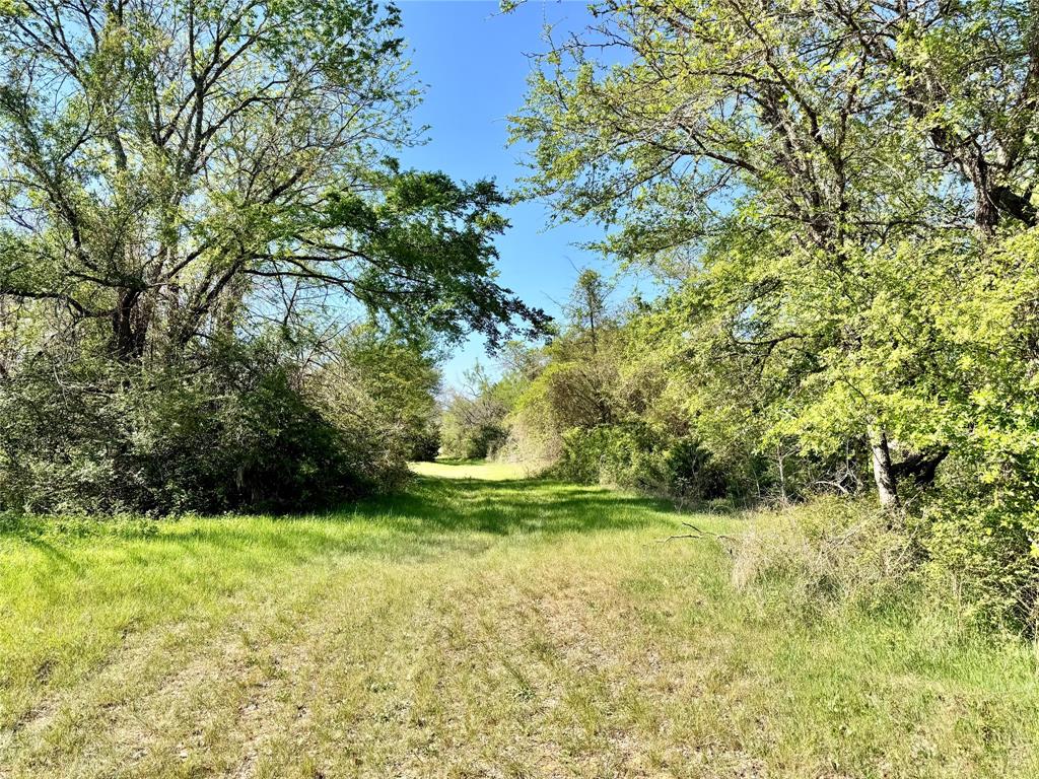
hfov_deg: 71.6
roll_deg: +0.9
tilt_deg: +3.3
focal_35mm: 24
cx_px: 520
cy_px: 390
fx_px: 720
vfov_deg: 56.8
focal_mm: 6.76
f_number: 1.78
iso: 80
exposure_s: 1/2331
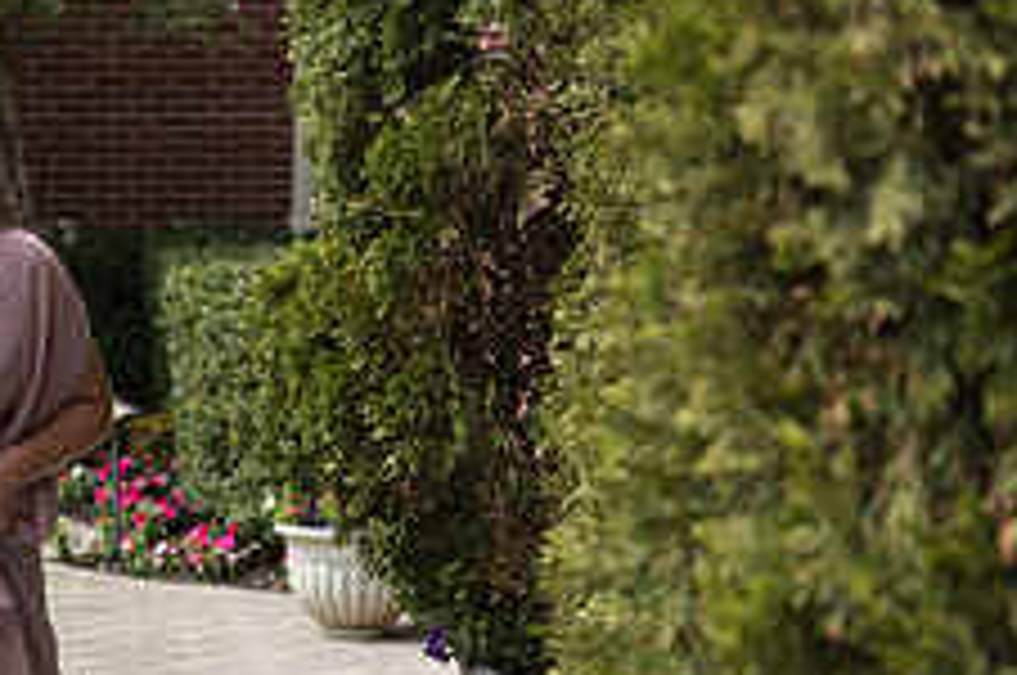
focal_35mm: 108
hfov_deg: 18.1
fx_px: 3047
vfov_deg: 12.6
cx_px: -148
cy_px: 524
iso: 64
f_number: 2.8
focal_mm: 42
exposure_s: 1/800
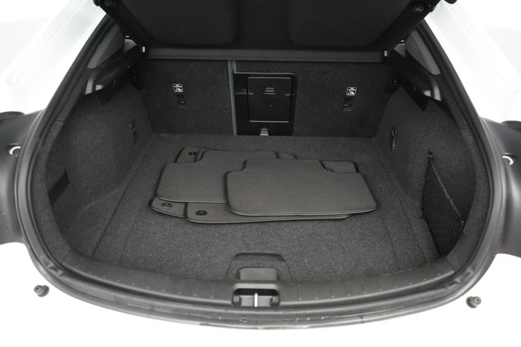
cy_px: 174
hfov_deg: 65.5
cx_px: 260
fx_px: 405
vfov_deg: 46.4
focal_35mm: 28
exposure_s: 1/160
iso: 6400
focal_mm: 28
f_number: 2.8
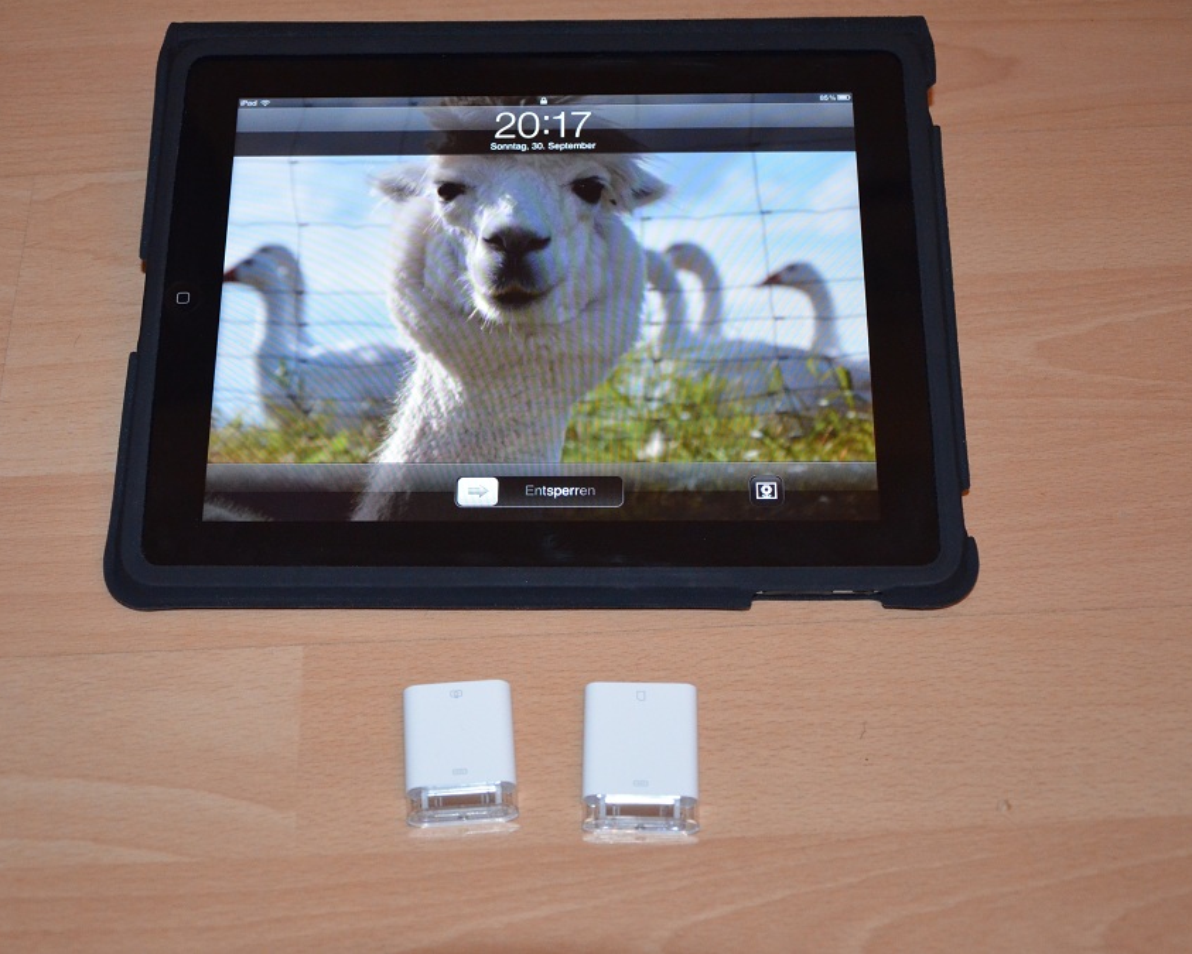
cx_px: 508
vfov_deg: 26.2
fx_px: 2047
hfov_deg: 32.4
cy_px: 476
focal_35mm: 58
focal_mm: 34
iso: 2500
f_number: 4.2
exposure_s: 1/60
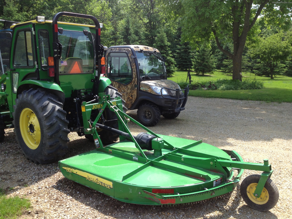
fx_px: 295
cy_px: 110
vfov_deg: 40.7
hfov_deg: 52.6
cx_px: 146
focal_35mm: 35
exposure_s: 1/726
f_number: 2.4
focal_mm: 4.28
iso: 50
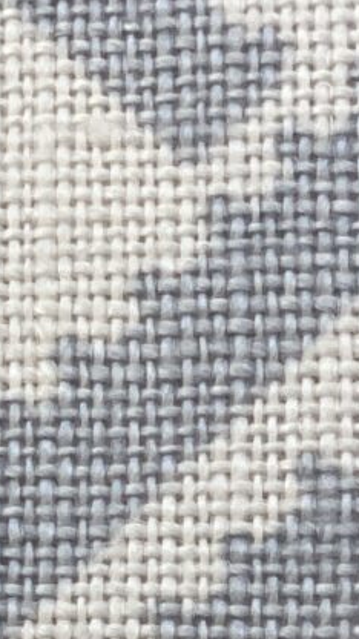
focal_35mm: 349
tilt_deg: -21.9
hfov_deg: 3.5
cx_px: -212
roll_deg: -0.2
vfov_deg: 5.8
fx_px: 5906
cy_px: 1880
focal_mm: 6
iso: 20
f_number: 2
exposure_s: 1/304
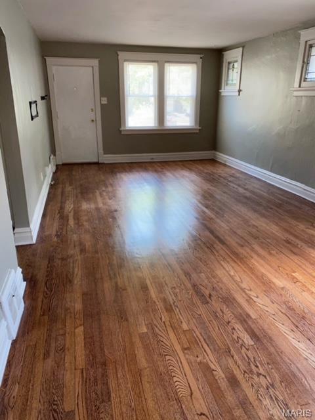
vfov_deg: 67.3
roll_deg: +0.2
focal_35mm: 26
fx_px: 315
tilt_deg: -16.3
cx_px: 158
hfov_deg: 53.1
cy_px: 210
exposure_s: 1/60
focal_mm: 4.25
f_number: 1.8
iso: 125
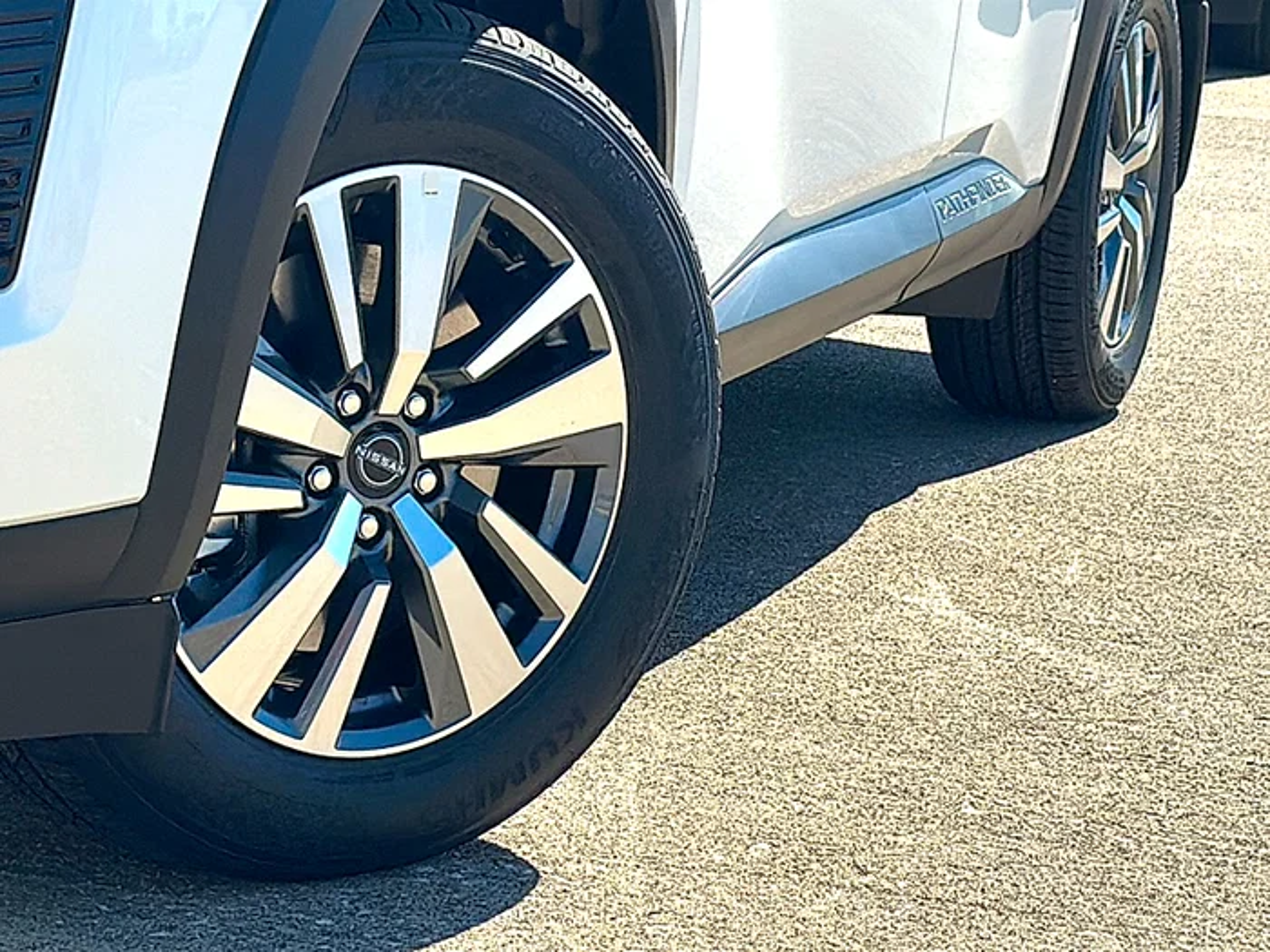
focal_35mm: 88
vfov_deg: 16.8
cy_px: 476
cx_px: 635
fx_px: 3229
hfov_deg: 22.3
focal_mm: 6.86
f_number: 1.78
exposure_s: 1/5319
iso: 100
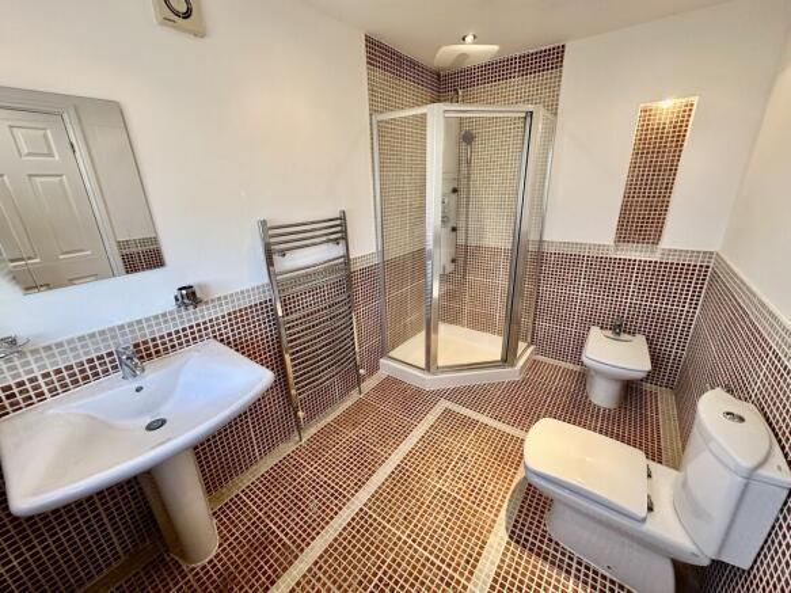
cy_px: 296
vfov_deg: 85.7
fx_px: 320
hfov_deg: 102.1
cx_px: 396
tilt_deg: -19.5
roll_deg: +1.4
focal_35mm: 14
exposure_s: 1/100
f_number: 2.2
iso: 125
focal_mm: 2.22
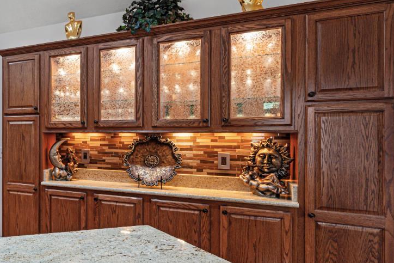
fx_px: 317
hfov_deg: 53.0
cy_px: 119
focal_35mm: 29
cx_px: 17
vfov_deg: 44.9
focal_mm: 14
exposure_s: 1/15
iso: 640
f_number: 10
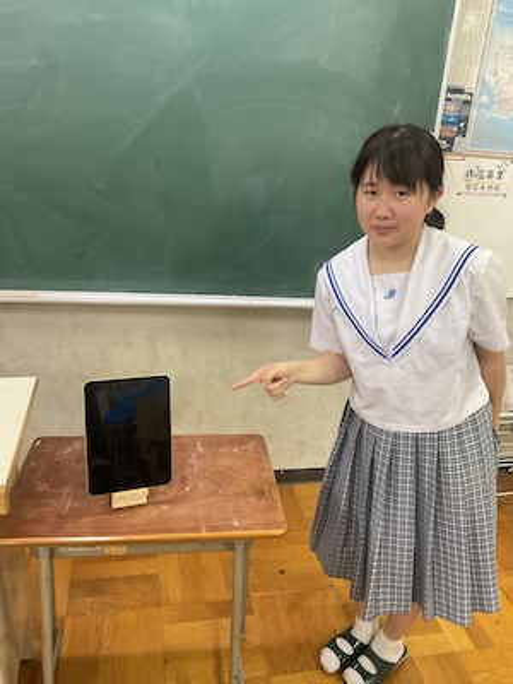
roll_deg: -5.4
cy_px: 342
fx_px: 573
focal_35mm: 29
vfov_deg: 61.7
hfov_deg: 48.2
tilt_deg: -21.4
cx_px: 256
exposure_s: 1/60
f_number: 1.8
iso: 125
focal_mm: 3
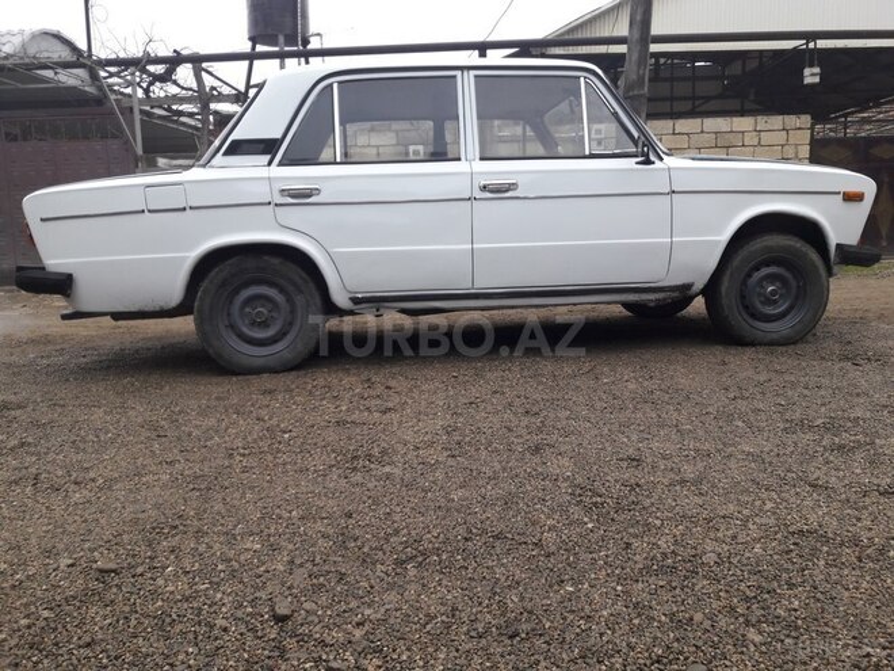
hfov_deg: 63.4
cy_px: 336
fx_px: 723
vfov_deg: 49.7
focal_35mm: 28
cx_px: 447
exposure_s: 1/136
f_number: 1.9
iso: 40
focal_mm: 3.7
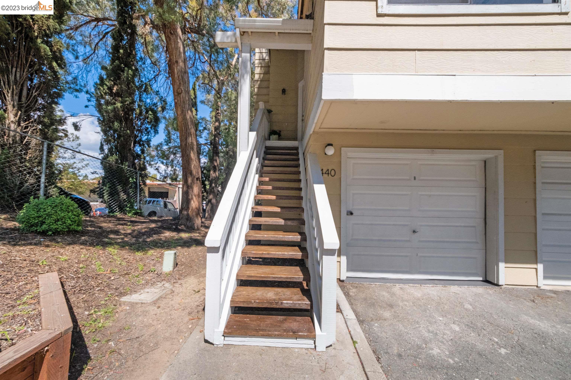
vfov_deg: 90.0
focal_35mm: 12
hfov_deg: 112.6
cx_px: 286
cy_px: 190
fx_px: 190
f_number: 7.1
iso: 800
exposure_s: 1/1600
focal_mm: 8
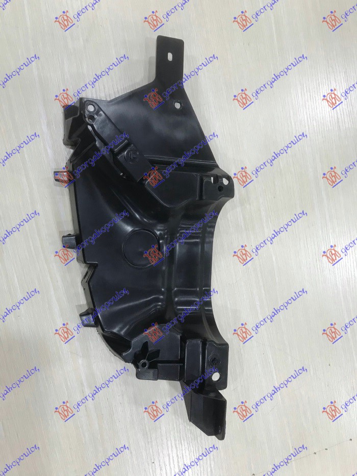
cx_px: 178
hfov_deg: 49.8
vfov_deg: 63.4
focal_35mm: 28
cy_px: 238
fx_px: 385
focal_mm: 3.99
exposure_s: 1/33
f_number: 1.8
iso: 32
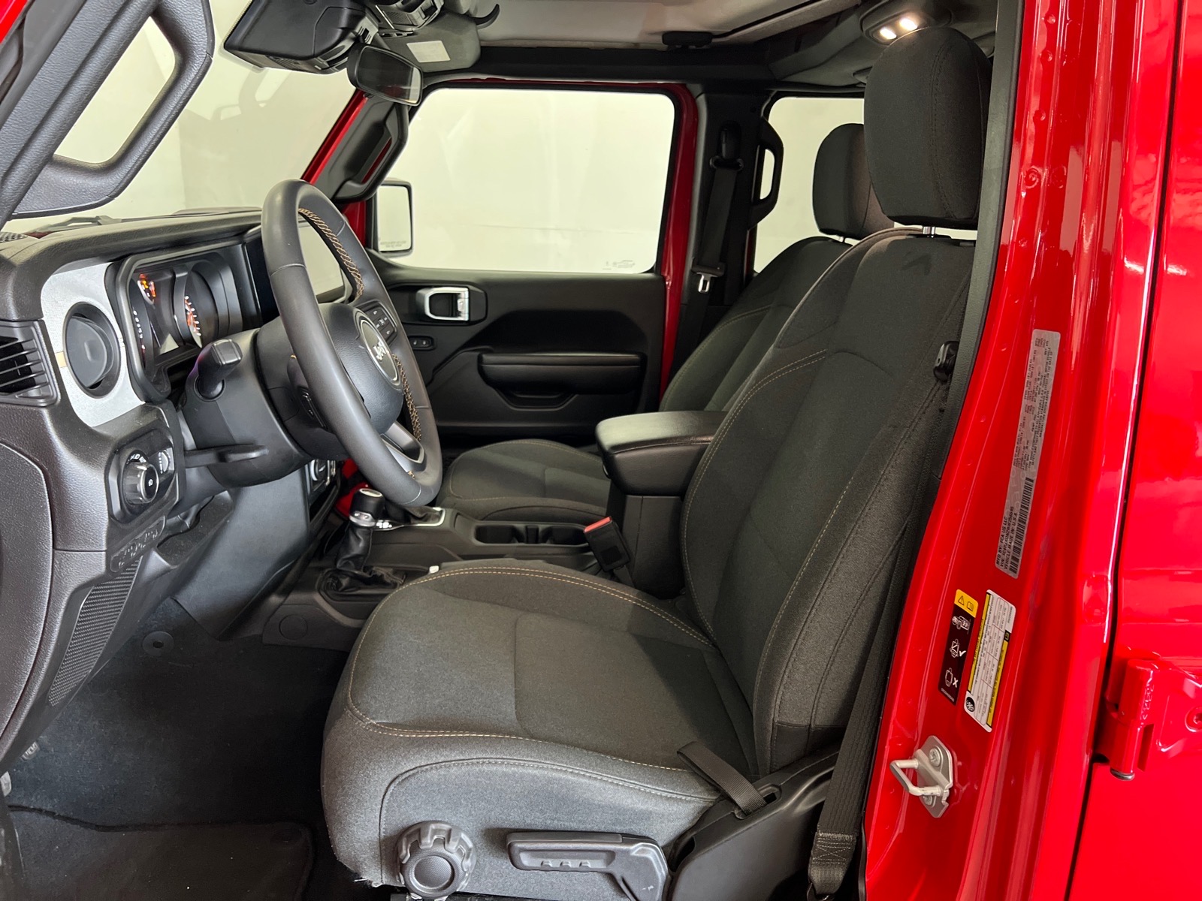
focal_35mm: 26
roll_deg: -2.4
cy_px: 450
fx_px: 903
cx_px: 601
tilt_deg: -13.8
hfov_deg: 67.3
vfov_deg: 53.1
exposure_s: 1/60
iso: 400
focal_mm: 5.7
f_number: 1.5
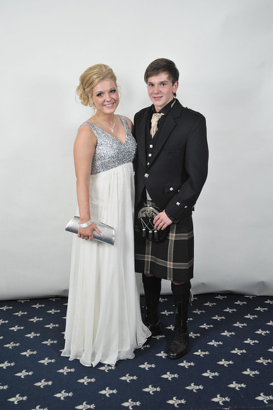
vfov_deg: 43.6
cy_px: 205
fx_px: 512
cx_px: 136
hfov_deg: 29.8
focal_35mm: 45
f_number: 7.1
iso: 1000
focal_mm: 45
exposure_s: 1/160
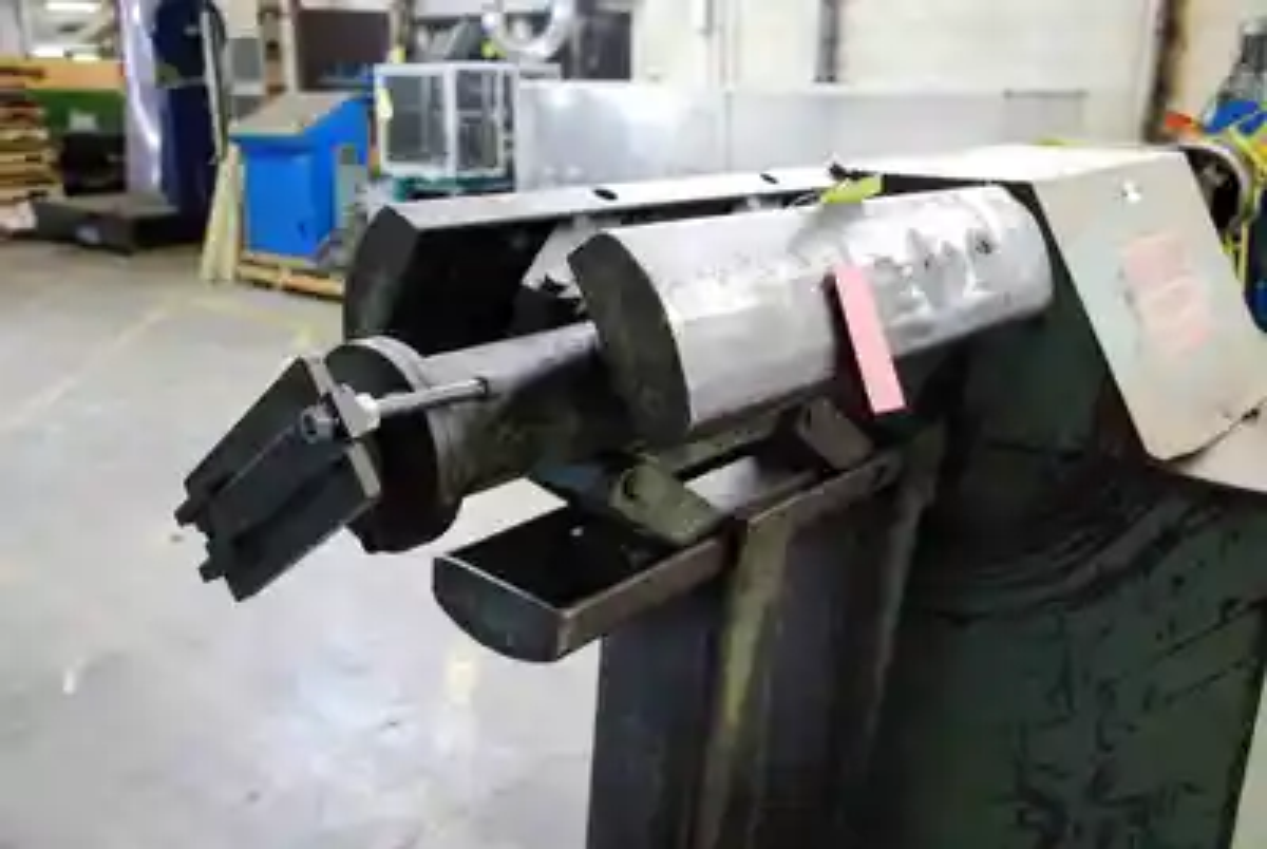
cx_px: 634
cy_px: 424
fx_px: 1163
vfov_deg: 40.1
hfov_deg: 57.2
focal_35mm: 33
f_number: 3.8
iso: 1600
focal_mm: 22
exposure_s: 1/15
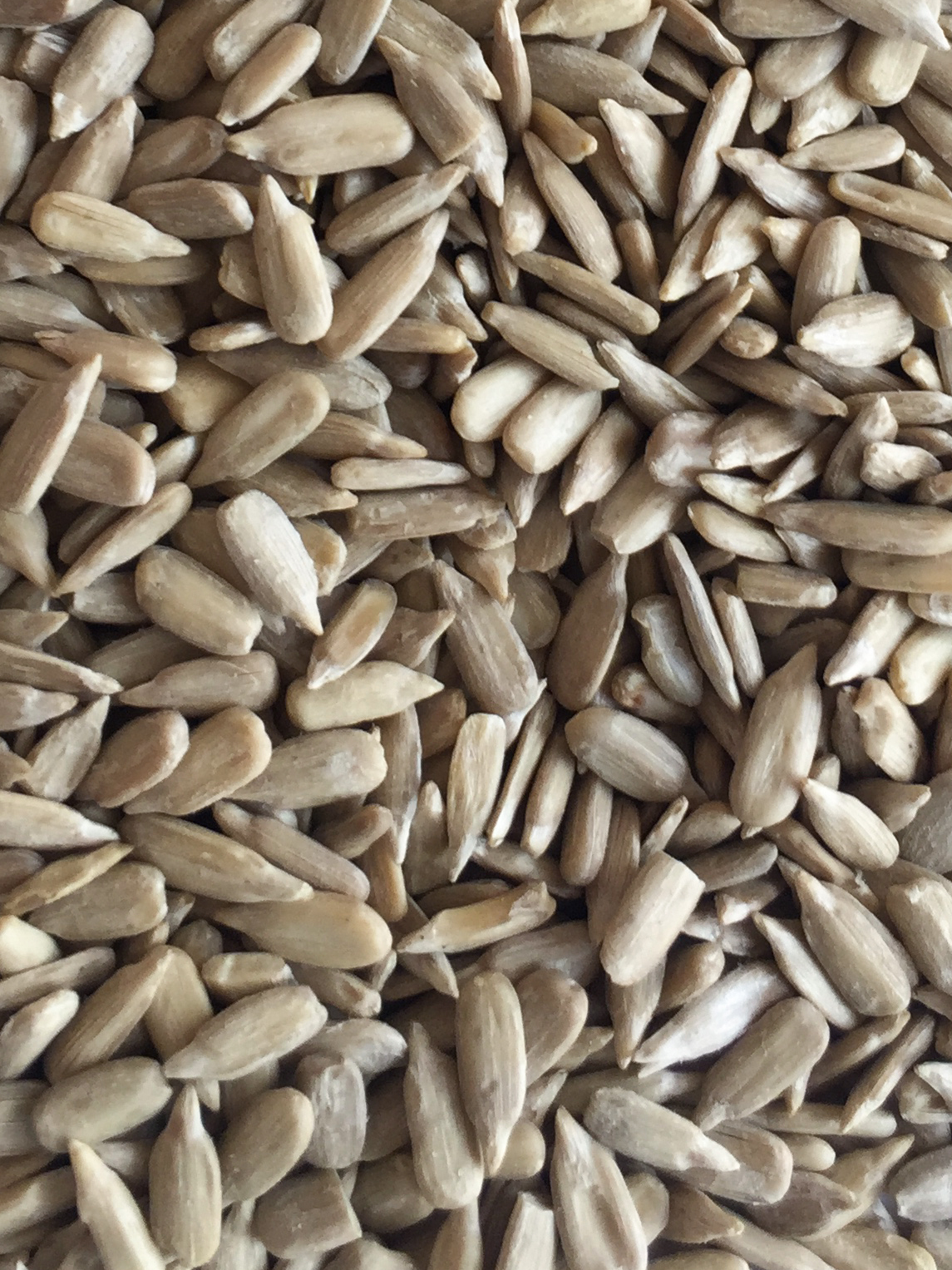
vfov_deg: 29.7
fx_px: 2274
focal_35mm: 62
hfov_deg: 23.6
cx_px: 466
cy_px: 90
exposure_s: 1/100
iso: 50
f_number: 2.2
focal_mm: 4.15
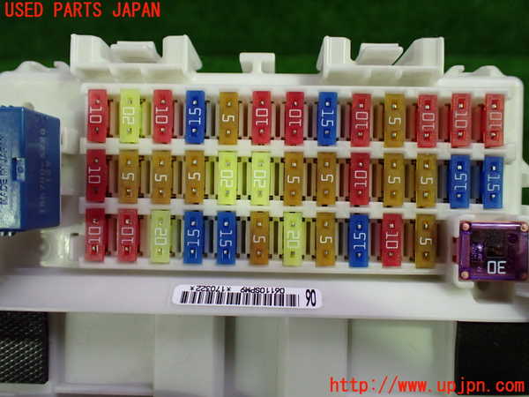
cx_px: 264
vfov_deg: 46.8
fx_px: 458
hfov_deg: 60.0
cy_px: 198
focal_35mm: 30
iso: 640
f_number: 2.3
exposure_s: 1/125
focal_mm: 5.4
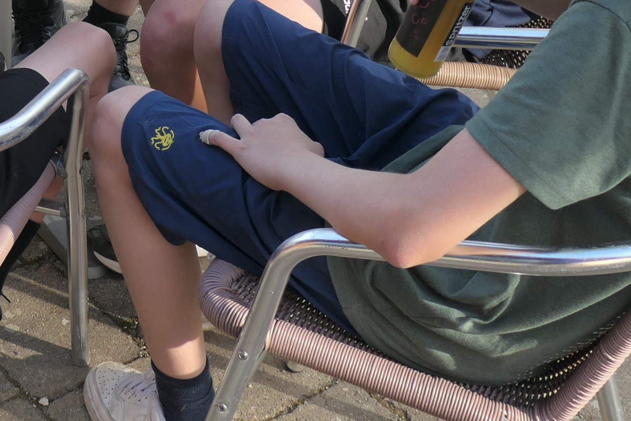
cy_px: -110
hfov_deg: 24.8
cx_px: 39
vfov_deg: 16.4
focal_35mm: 79
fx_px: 1385
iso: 125
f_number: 3.3
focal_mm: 8.8
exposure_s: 1/250
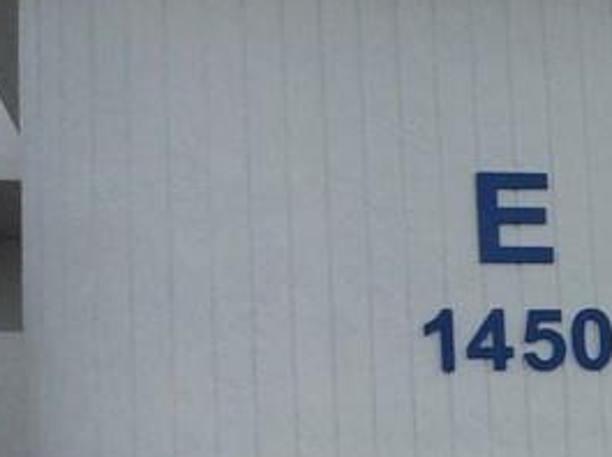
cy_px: 522
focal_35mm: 124
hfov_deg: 14.2
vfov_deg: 11.7
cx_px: 1081
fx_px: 2189
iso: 32
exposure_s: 1/829
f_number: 2.4
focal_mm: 3.3
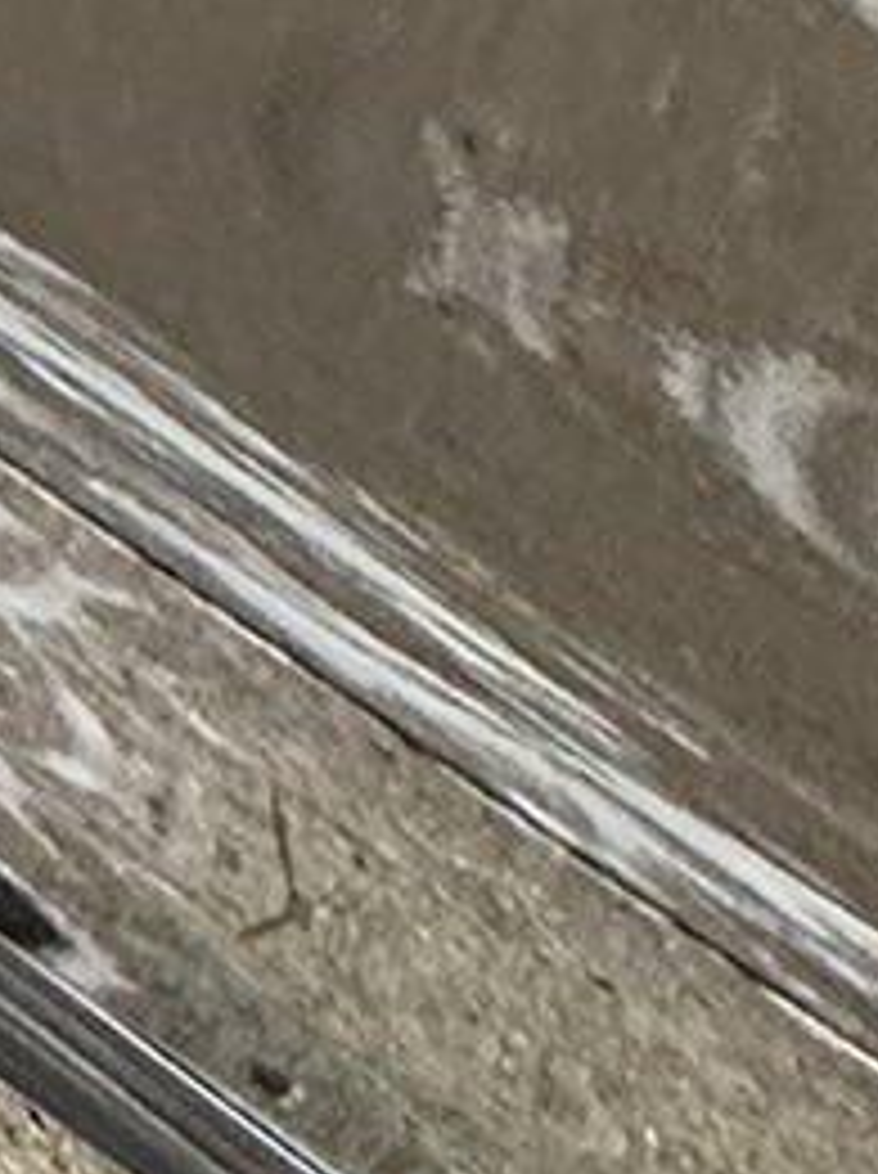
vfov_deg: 10.9
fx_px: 3729
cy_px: -2451
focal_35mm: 110
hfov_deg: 8.5
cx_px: -2404
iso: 250
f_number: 2.2
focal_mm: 2.22
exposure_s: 1/120
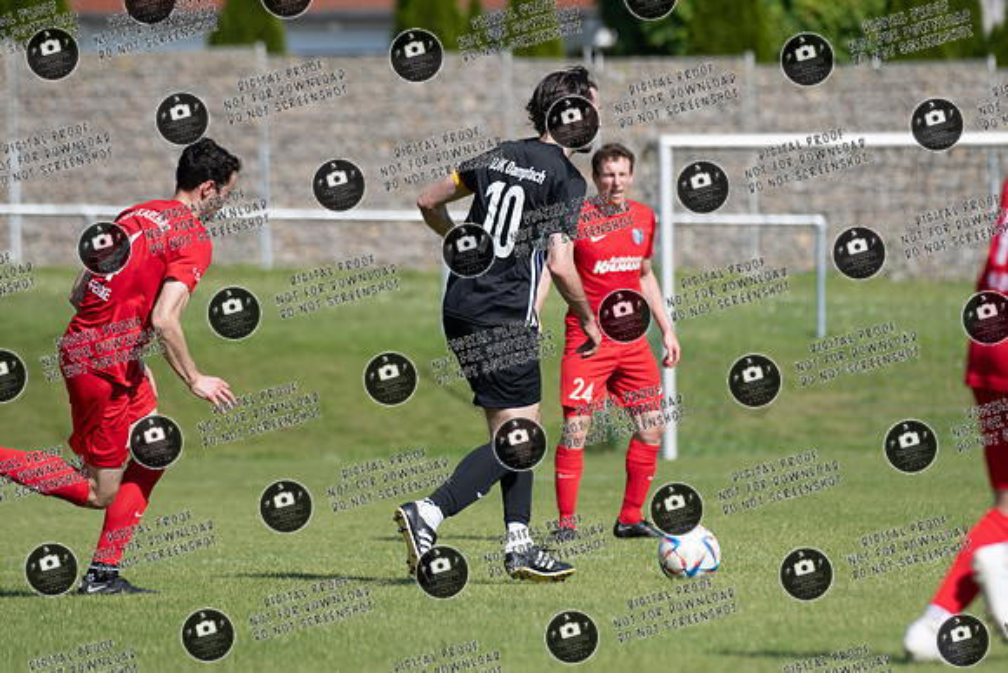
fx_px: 13512
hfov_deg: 4.3
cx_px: 585
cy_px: 329
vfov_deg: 2.9
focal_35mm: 482
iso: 280
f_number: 5.6
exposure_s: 1/1600
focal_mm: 360
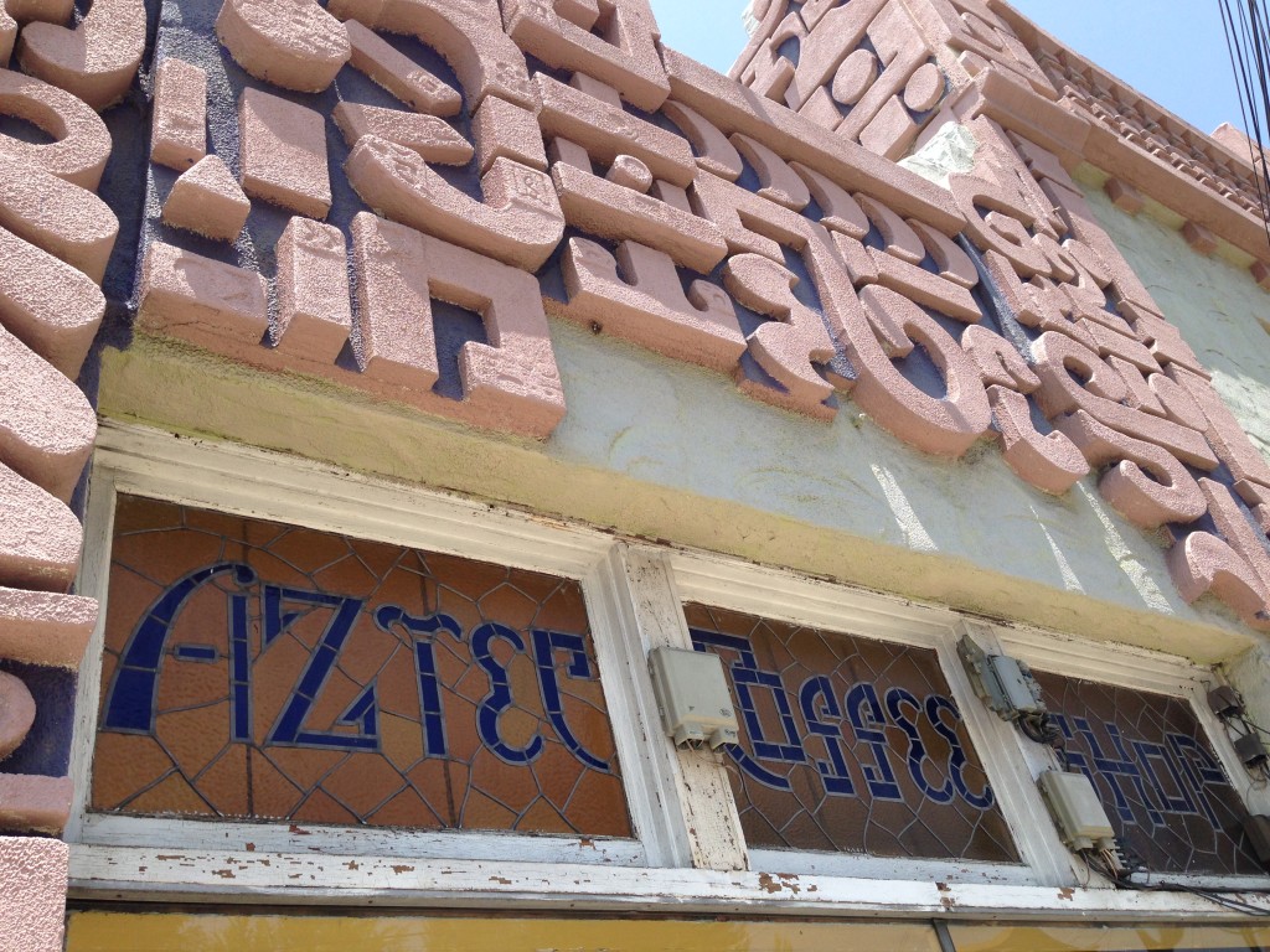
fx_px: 1211
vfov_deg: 42.9
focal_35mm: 33
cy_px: 476
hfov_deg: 55.4
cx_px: 635
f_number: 2.4
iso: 50
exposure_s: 1/763
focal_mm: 4.12
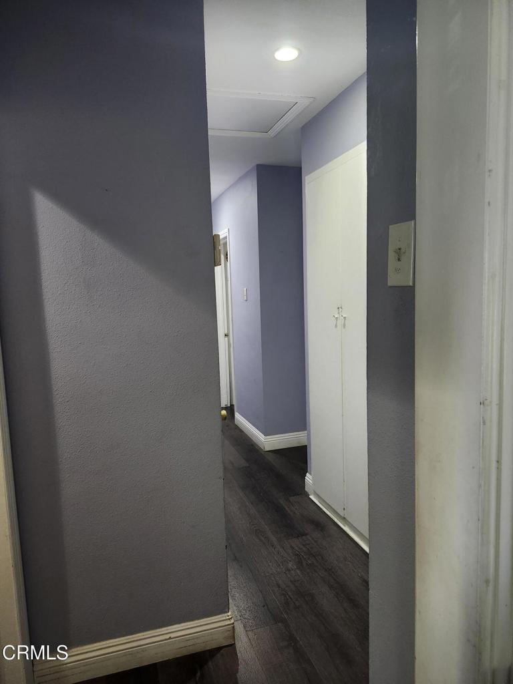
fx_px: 454
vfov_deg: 73.9
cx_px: 256
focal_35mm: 23
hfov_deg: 58.9
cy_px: 342
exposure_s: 1/60
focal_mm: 5.54
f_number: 1.8
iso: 800
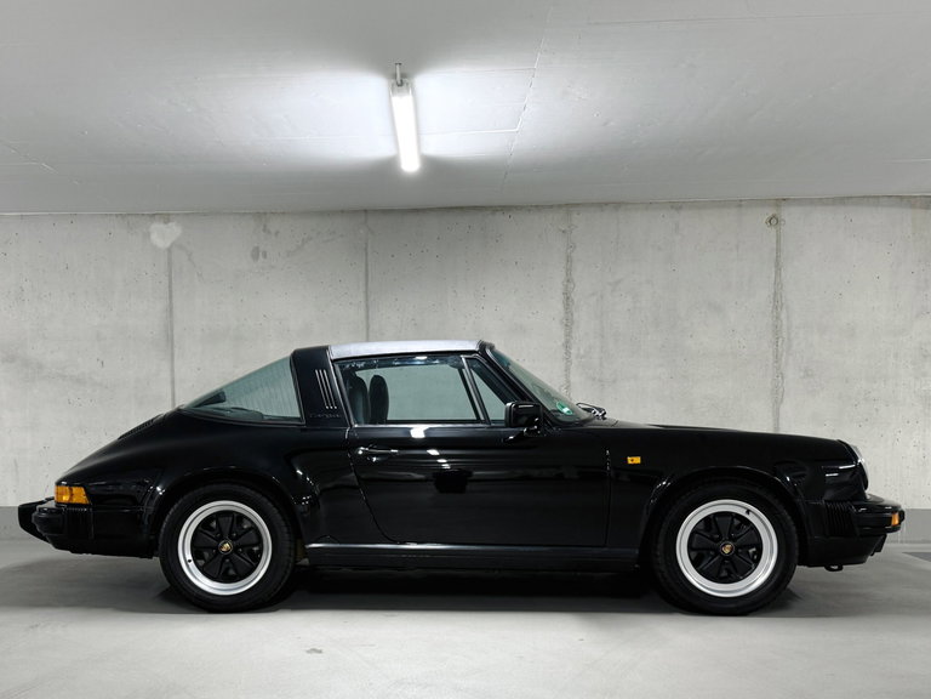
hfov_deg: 71.6
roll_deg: +2.7
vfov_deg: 56.8
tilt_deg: -2.8
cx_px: 466
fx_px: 645
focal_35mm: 24
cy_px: 350
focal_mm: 6.76
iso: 160
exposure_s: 1/50
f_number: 1.78
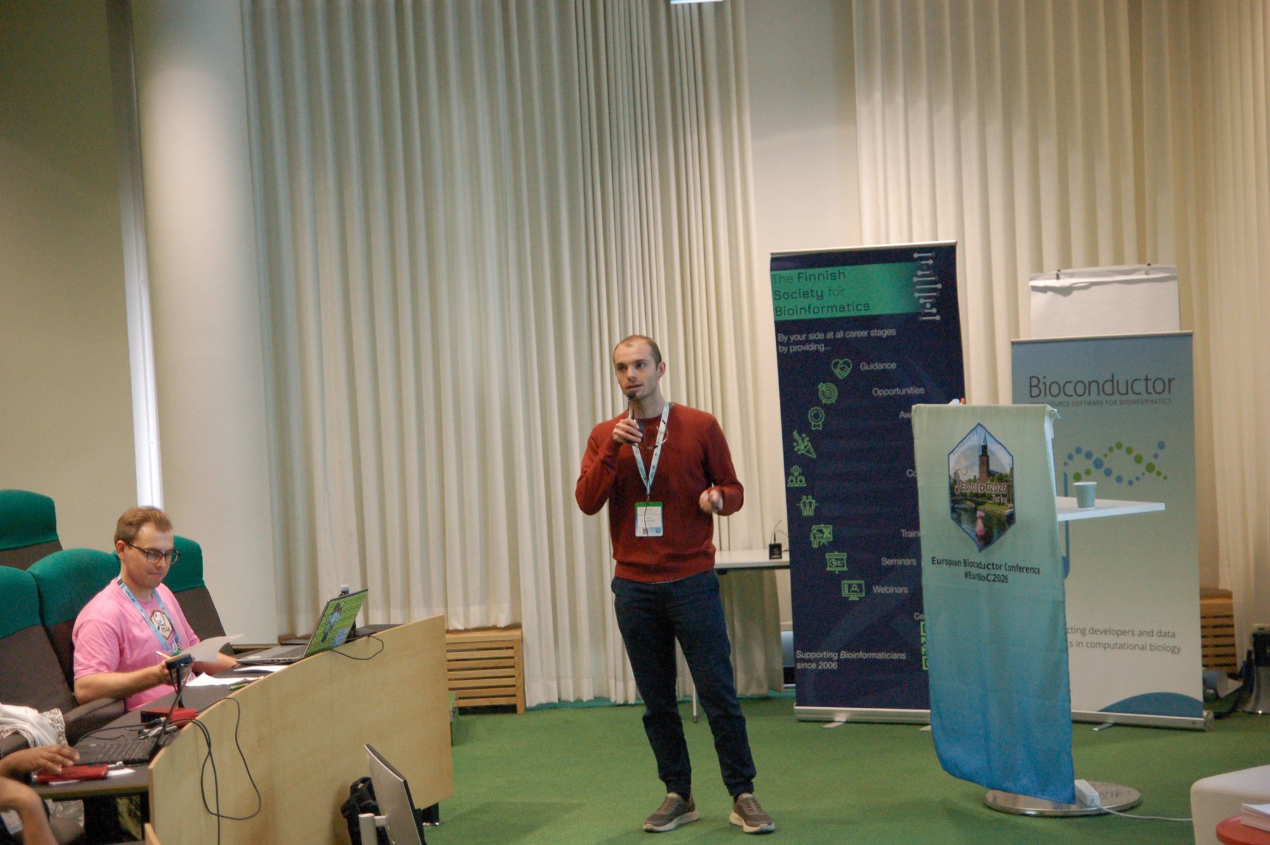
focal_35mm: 72
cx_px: 635
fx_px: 2538
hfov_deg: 28.1
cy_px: 422
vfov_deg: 18.9
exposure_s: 1/125
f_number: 3.2
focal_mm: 48
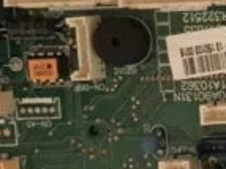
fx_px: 848
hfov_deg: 13.4
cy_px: 104
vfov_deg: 11.4
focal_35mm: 130
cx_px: 424
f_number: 2.2
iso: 2000
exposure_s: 1/17
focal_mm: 4.15
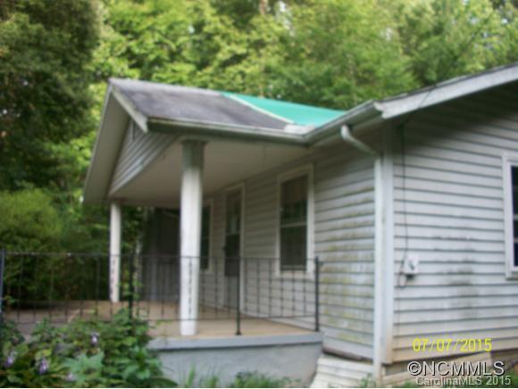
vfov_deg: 40.8
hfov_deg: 52.6
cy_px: 194
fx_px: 524
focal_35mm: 35
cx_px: 259
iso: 80
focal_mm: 6.3
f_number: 3.1
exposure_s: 1/125
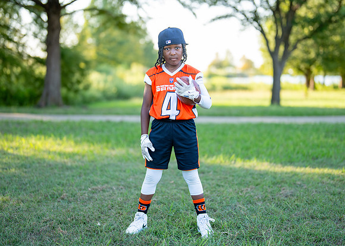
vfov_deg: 23.7
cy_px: 110
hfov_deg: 32.7
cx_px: 175
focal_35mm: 60
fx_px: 587
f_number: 1.2
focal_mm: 50
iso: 100
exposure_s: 1/800
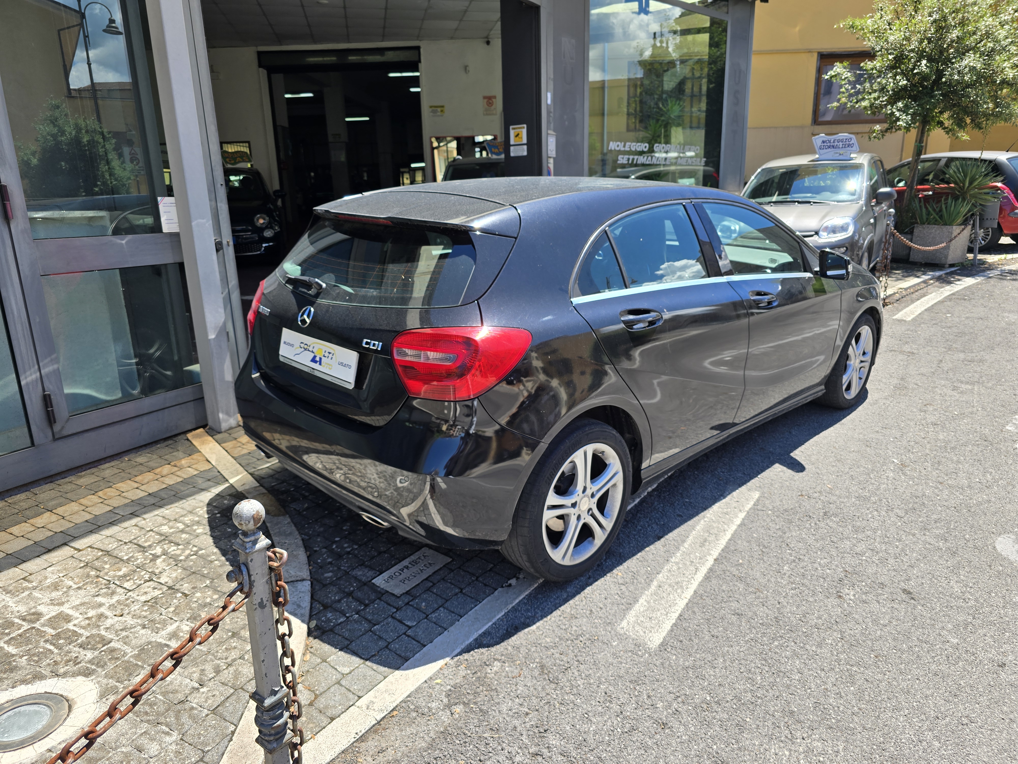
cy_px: 382
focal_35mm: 23
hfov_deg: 73.9
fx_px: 676
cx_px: 509
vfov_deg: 58.9
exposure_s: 1/333
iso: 12
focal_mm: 6.3
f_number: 1.7
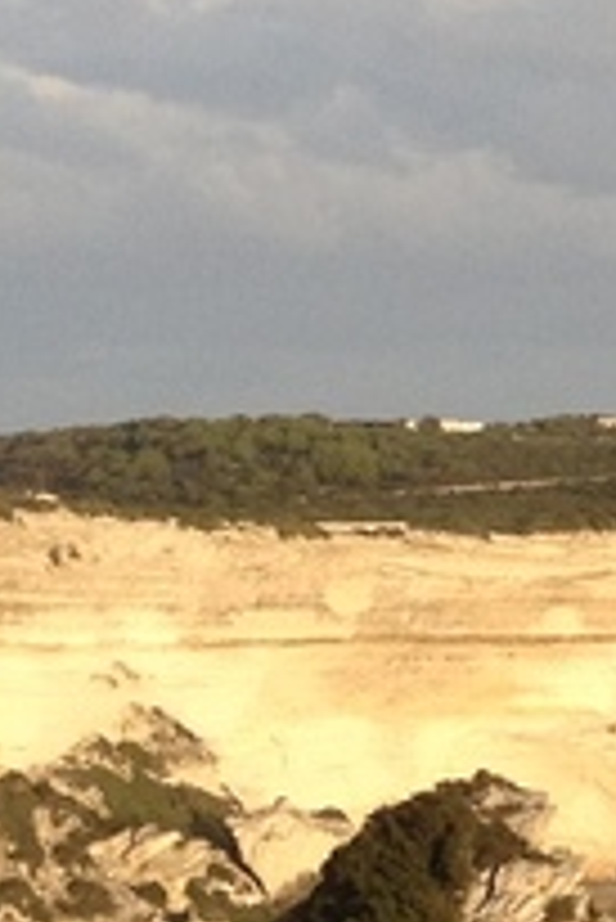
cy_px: 499
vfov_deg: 9.7
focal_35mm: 213
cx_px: 1605
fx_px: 5457
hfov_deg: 6.1
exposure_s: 1/767
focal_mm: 4.28
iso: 64
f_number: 2.4
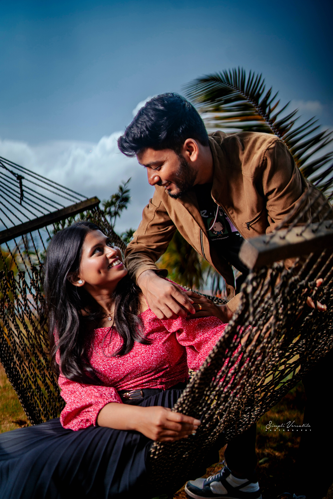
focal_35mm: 35
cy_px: 250
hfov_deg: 37.9
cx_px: 166
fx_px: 486
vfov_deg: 54.4
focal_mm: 35
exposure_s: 1/8000
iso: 100
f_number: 1.4
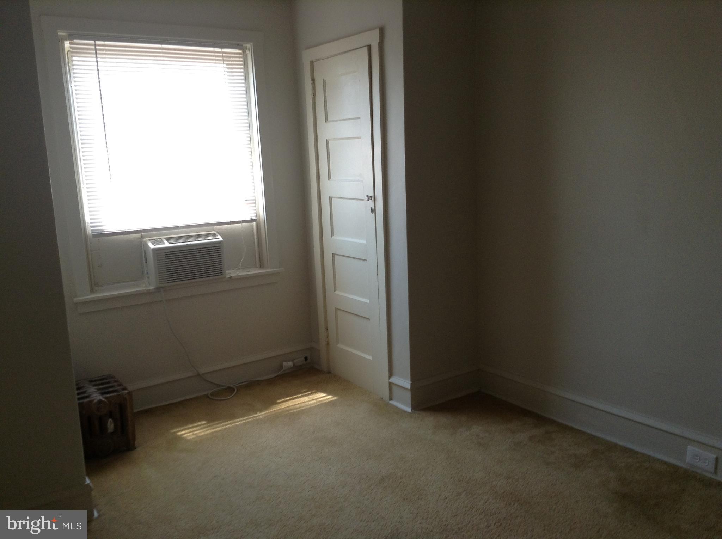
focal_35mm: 33
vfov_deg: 42.8
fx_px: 687
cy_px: 270
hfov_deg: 55.4
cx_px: 361
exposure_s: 1/24
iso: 40
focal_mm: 3.3
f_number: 2.4
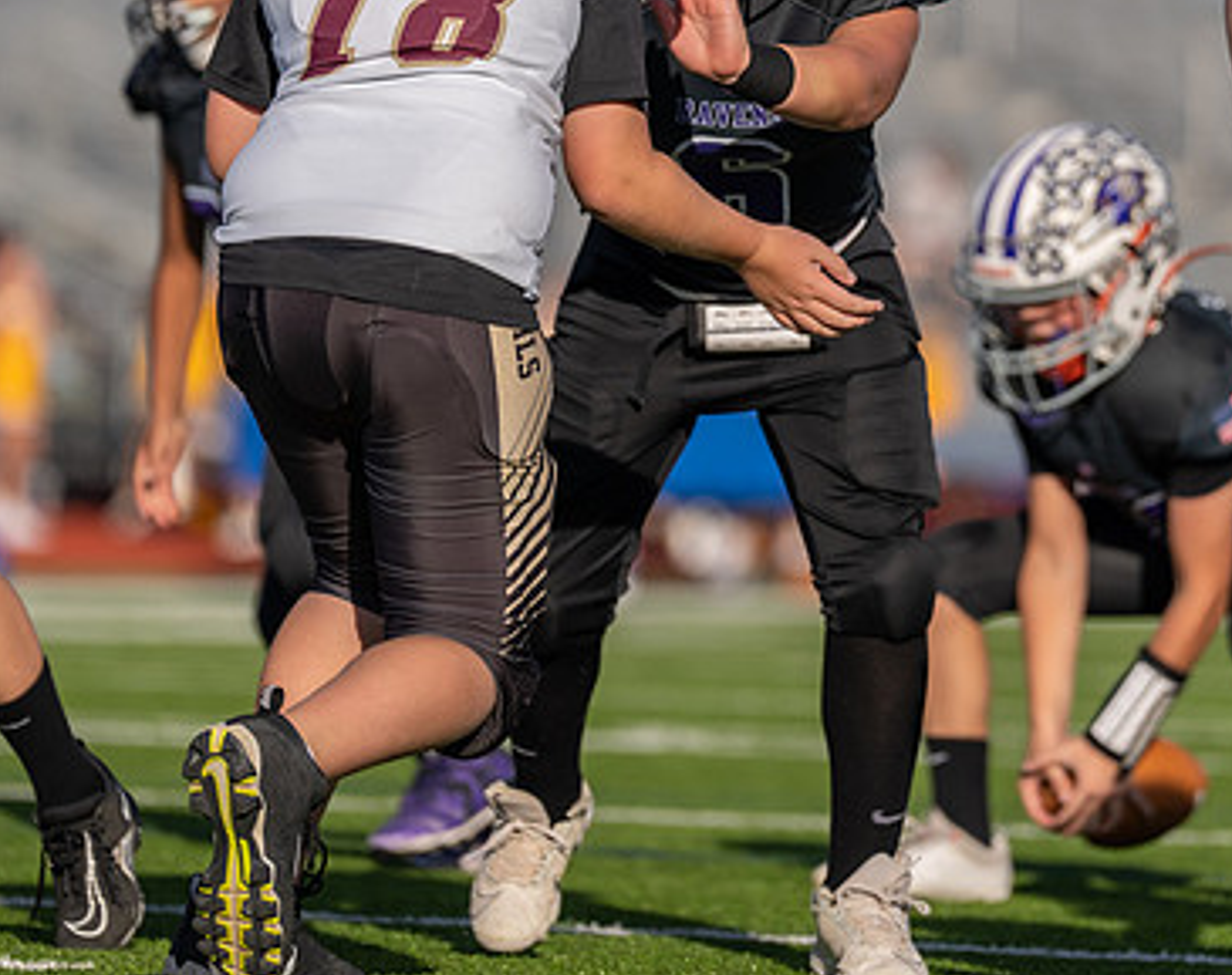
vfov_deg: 3.6
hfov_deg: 4.6
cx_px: 721
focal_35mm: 426
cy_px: 117
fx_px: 15471
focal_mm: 200
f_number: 2.8
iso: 160
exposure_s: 1/3200
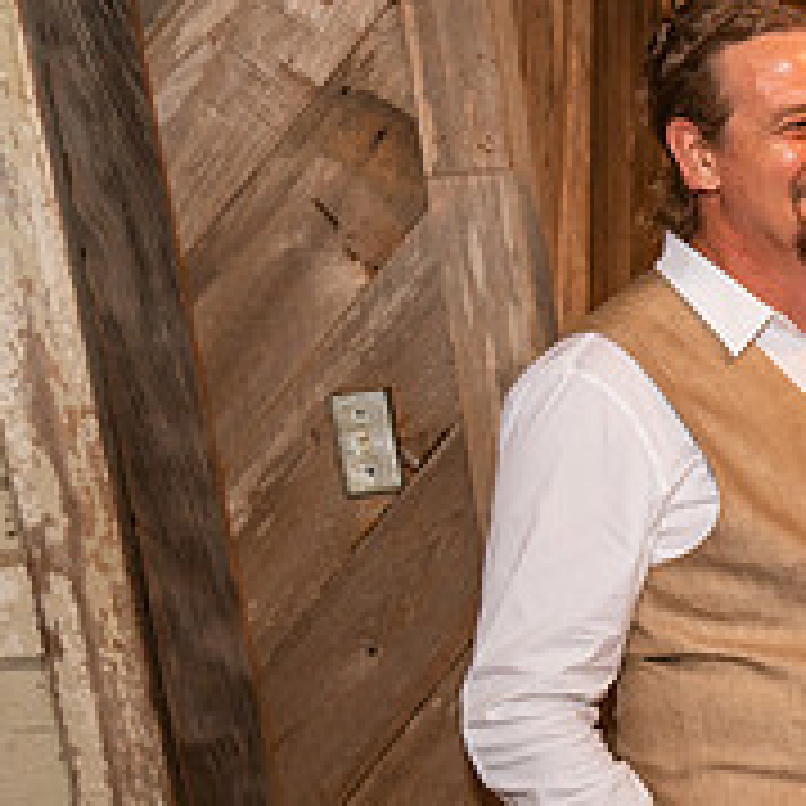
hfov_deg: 19.5
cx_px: 1225
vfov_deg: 22.4
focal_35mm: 77
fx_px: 2028
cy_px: 529
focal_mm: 28
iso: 1600
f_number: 4.5
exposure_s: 1/125
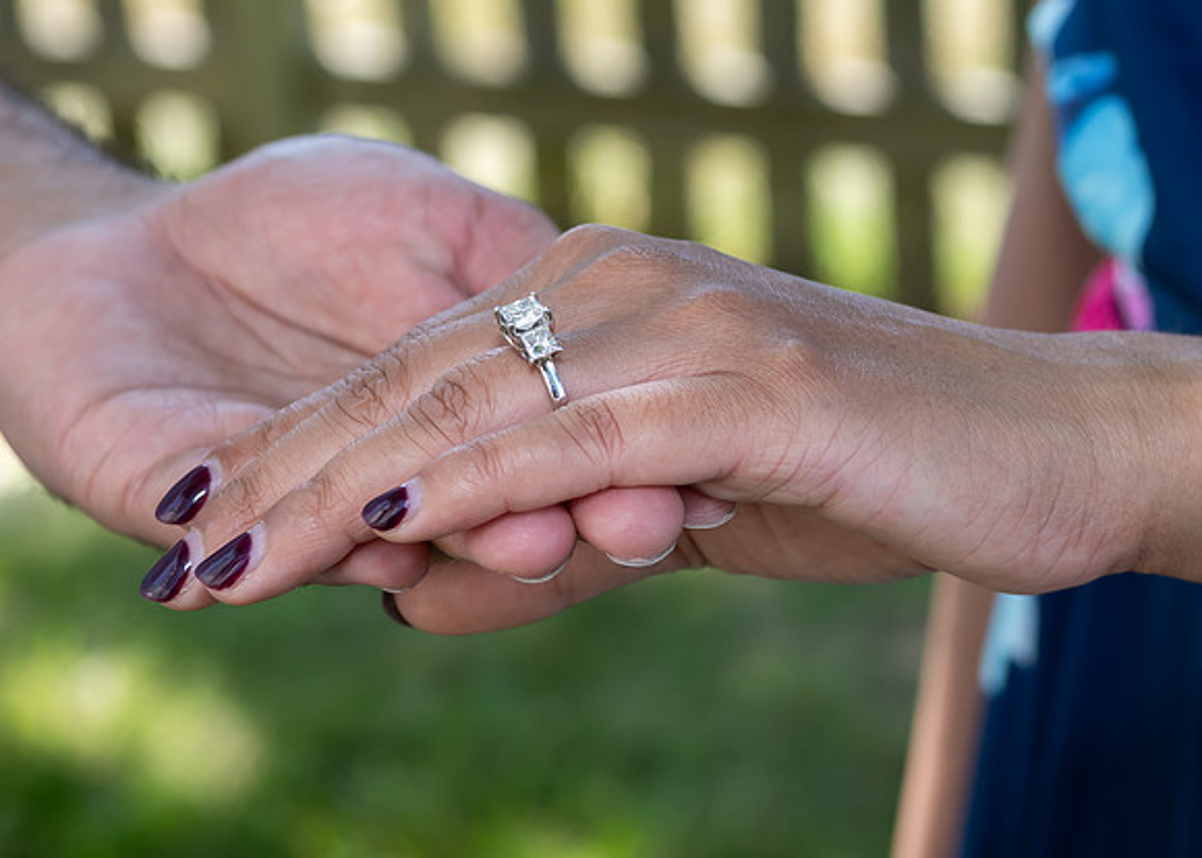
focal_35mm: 116
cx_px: 786
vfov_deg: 12.3
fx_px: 3971
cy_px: 450
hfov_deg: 17.2
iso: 360
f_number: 5
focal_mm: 55
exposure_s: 1/250
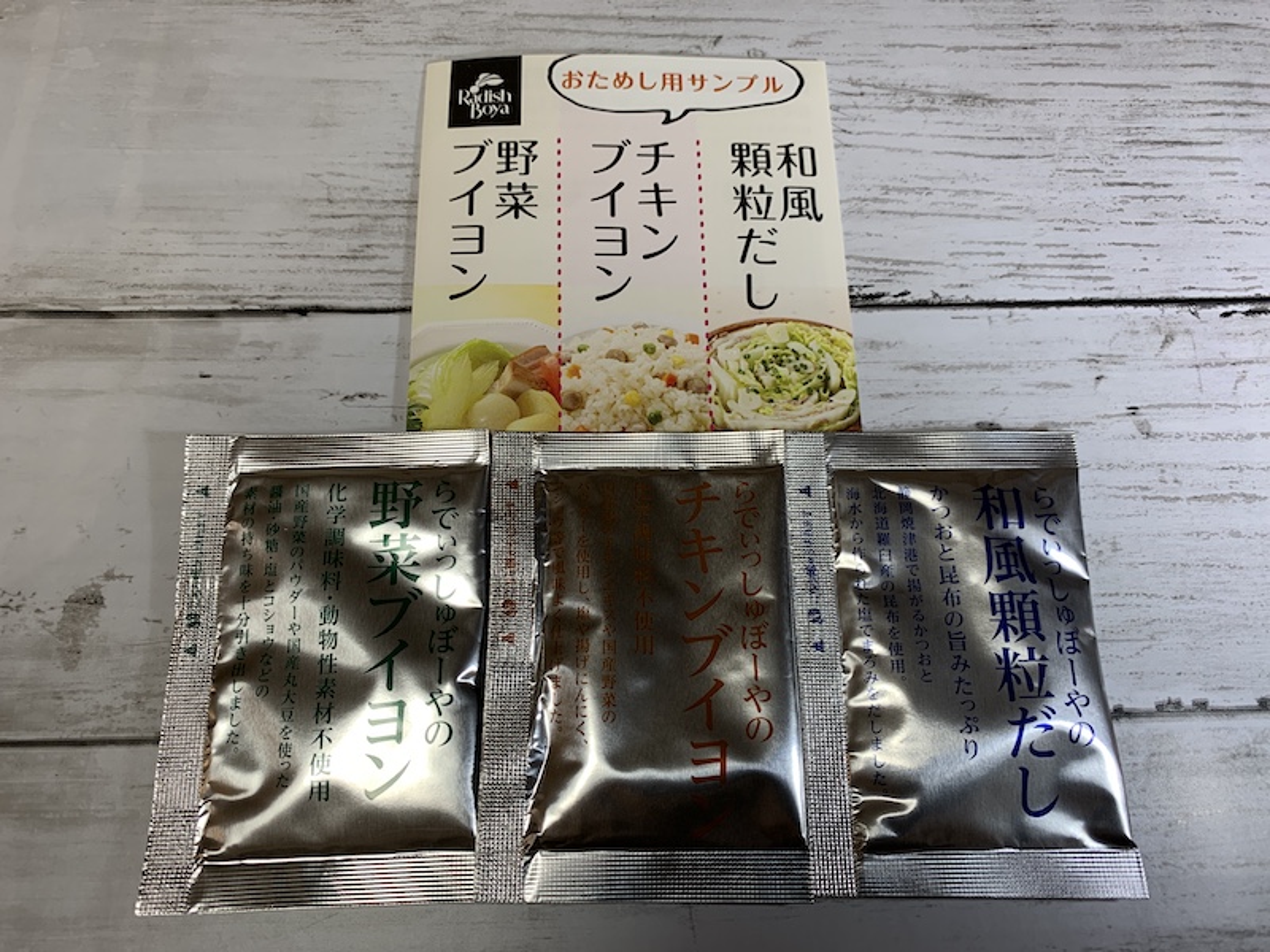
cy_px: 476
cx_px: 635
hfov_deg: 67.3
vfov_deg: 53.1
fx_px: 954
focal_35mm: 26
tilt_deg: -73.4
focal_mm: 4.25
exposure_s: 1/120
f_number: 1.8
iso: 80
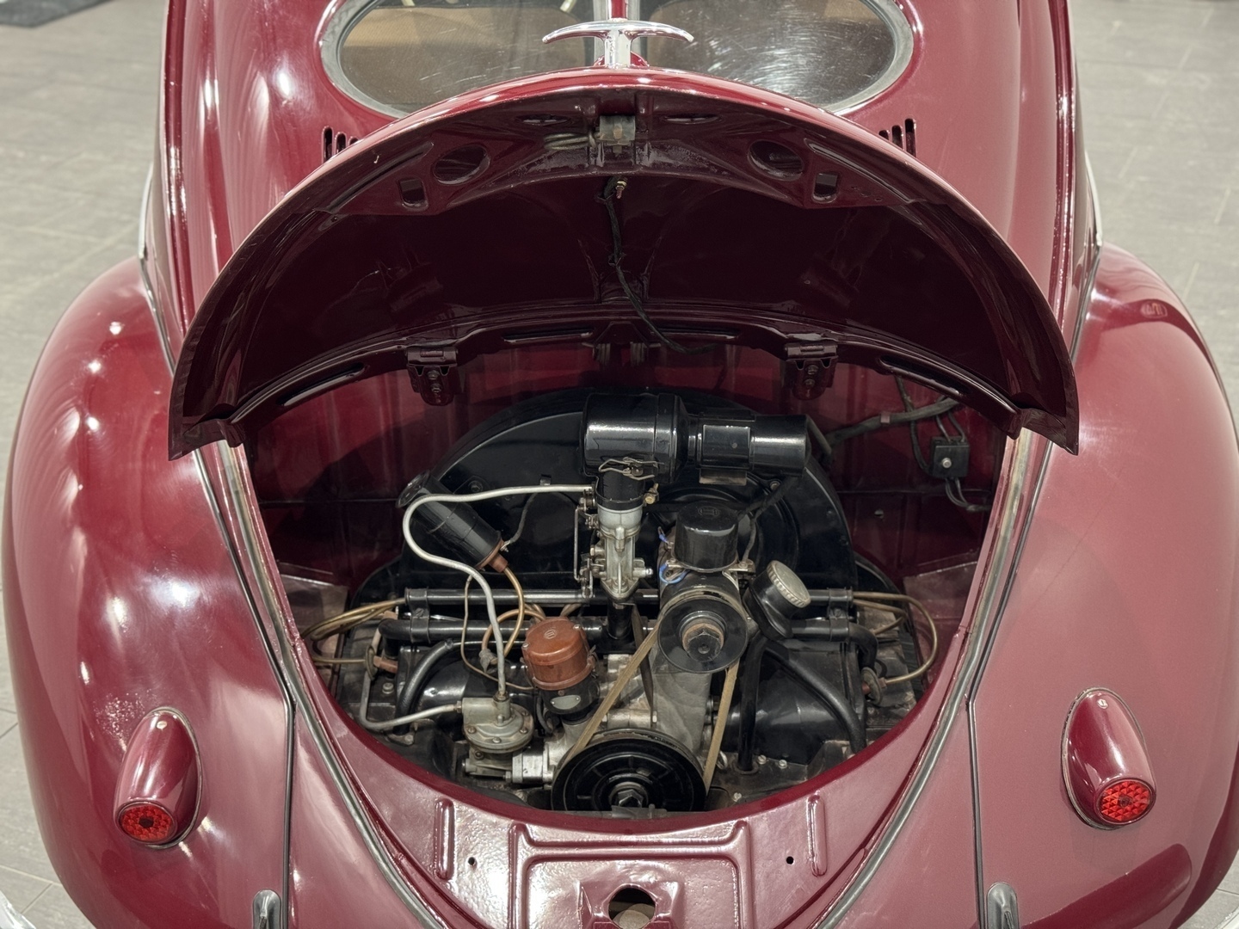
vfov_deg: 30.3
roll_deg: +1.0
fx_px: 1718
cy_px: 464
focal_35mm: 48
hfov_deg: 39.7
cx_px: 620
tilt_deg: -29.4
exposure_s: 1/50
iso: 250
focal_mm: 6.76
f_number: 1.78
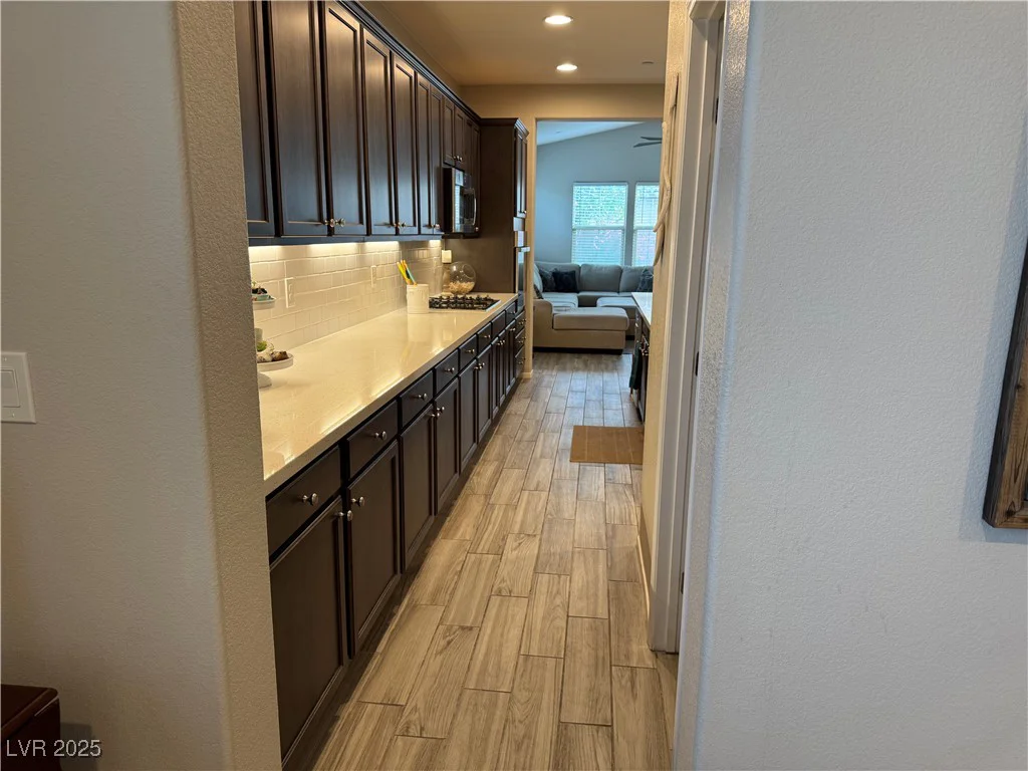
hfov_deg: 71.6
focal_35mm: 24
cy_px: 386
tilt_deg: -13.9
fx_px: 713
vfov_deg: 56.8
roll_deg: -0.9
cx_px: 514
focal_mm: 6.76
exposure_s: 1/60
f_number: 1.78
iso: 125
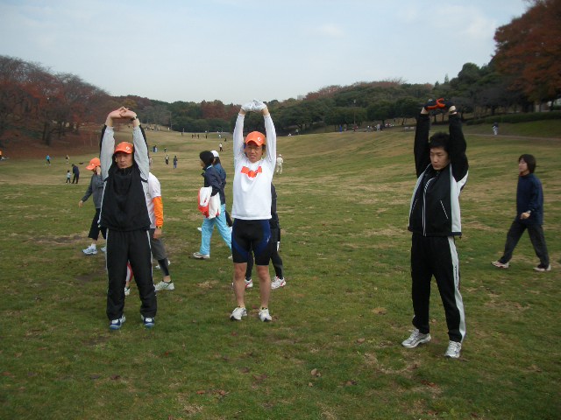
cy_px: 210
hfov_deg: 52.6
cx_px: 280
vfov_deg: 40.7
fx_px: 567
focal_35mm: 35
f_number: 2.6
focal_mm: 5.8
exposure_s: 1/800
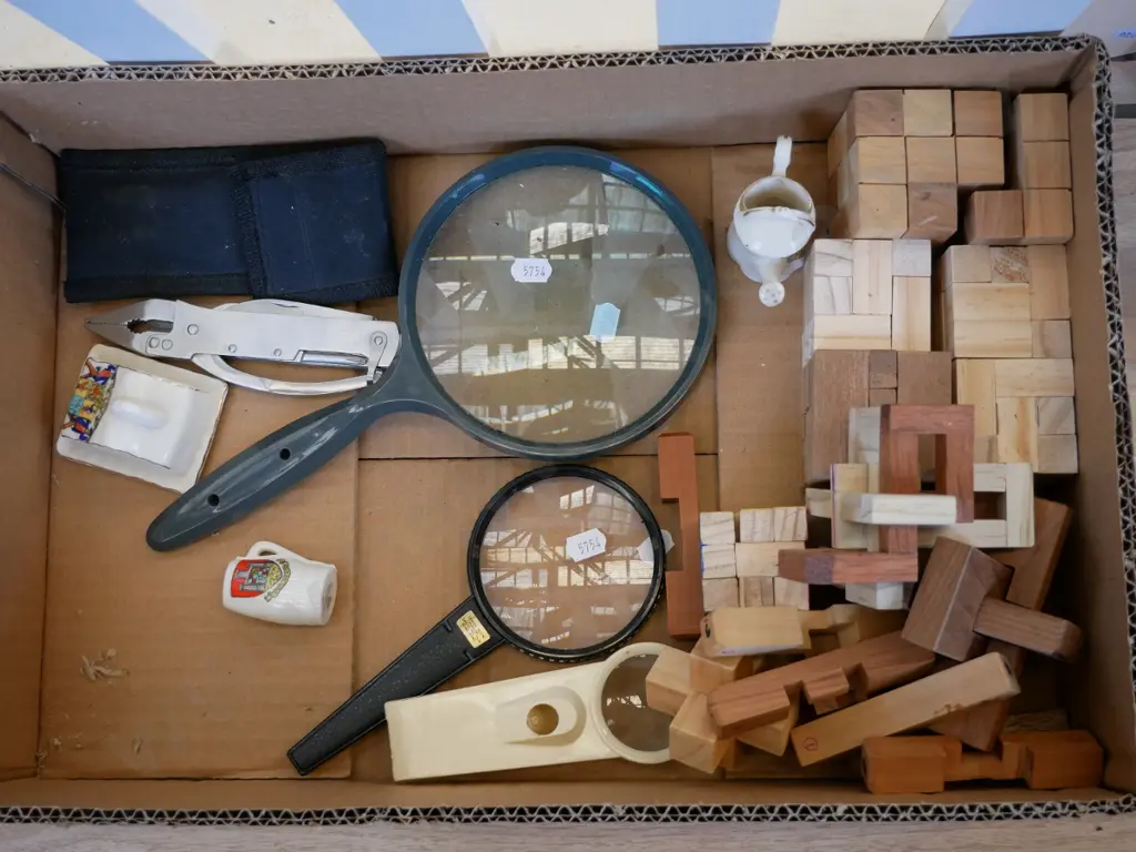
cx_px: 568
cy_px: 426
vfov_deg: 36.0
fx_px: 1313
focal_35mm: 40
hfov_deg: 46.8
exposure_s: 1/60
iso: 640
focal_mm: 20
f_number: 4.1
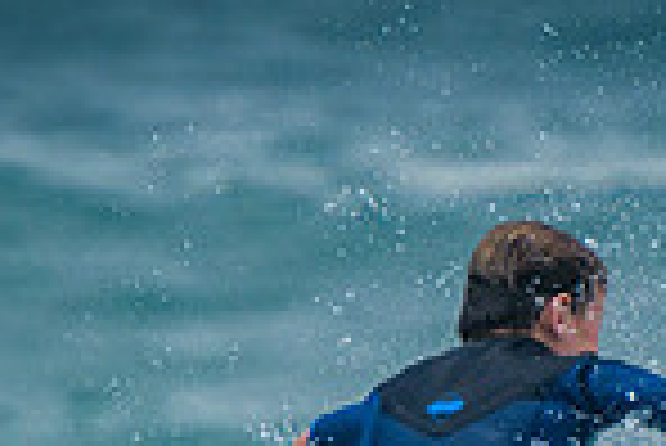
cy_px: 741
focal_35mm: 2350
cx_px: 468
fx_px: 43517
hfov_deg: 0.9
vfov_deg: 0.6
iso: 360
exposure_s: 1/2000
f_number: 5.6
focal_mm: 400
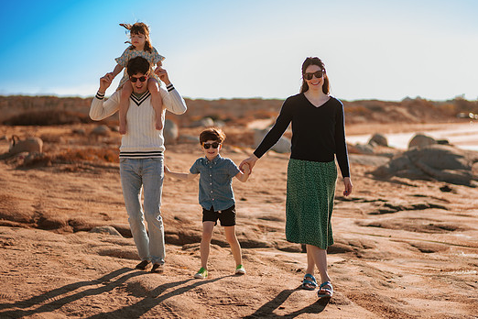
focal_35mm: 66
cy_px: 154
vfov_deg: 20.6
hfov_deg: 30.5
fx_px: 876
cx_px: 257
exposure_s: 1/2500
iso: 50
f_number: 1.4
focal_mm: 58
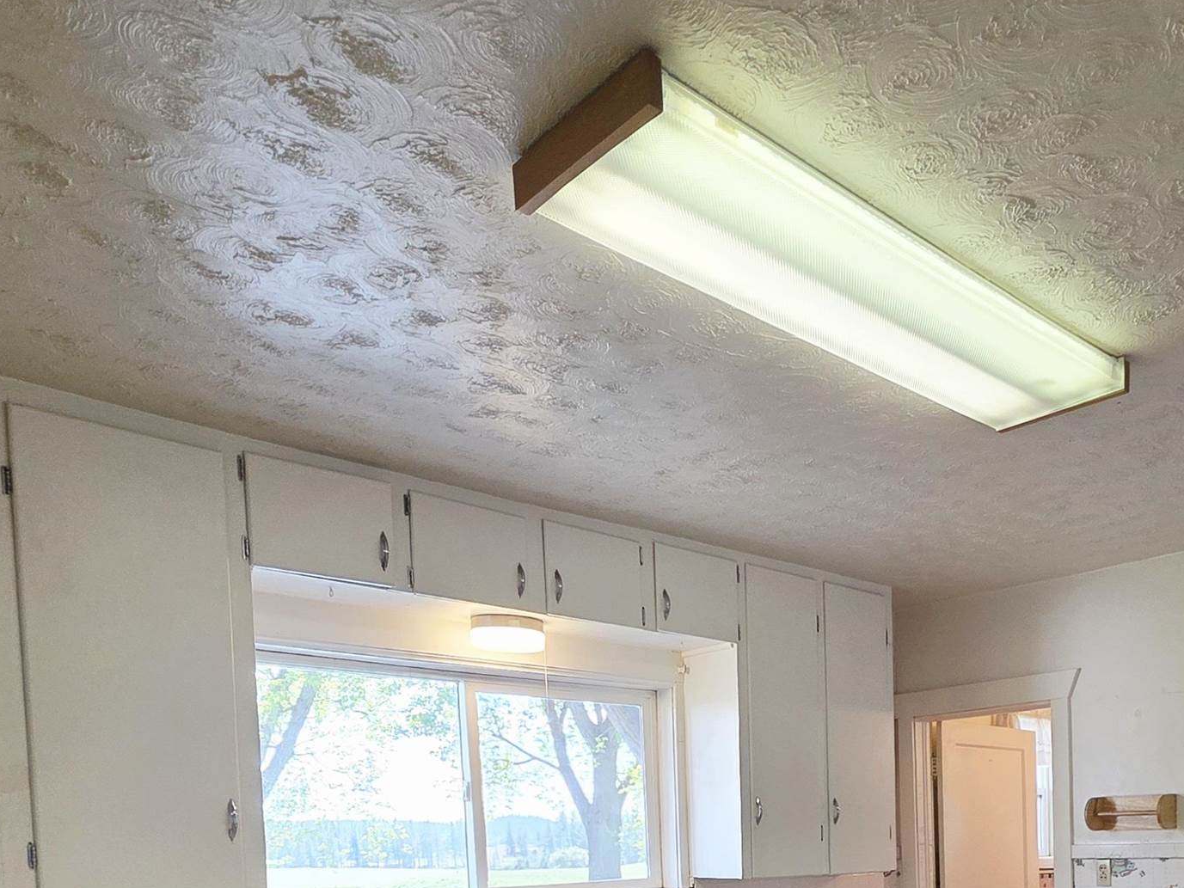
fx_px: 992
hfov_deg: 57.9
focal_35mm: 29
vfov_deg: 40.5
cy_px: 940
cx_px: 913
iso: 100
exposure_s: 1/120
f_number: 1.9
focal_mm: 2.2
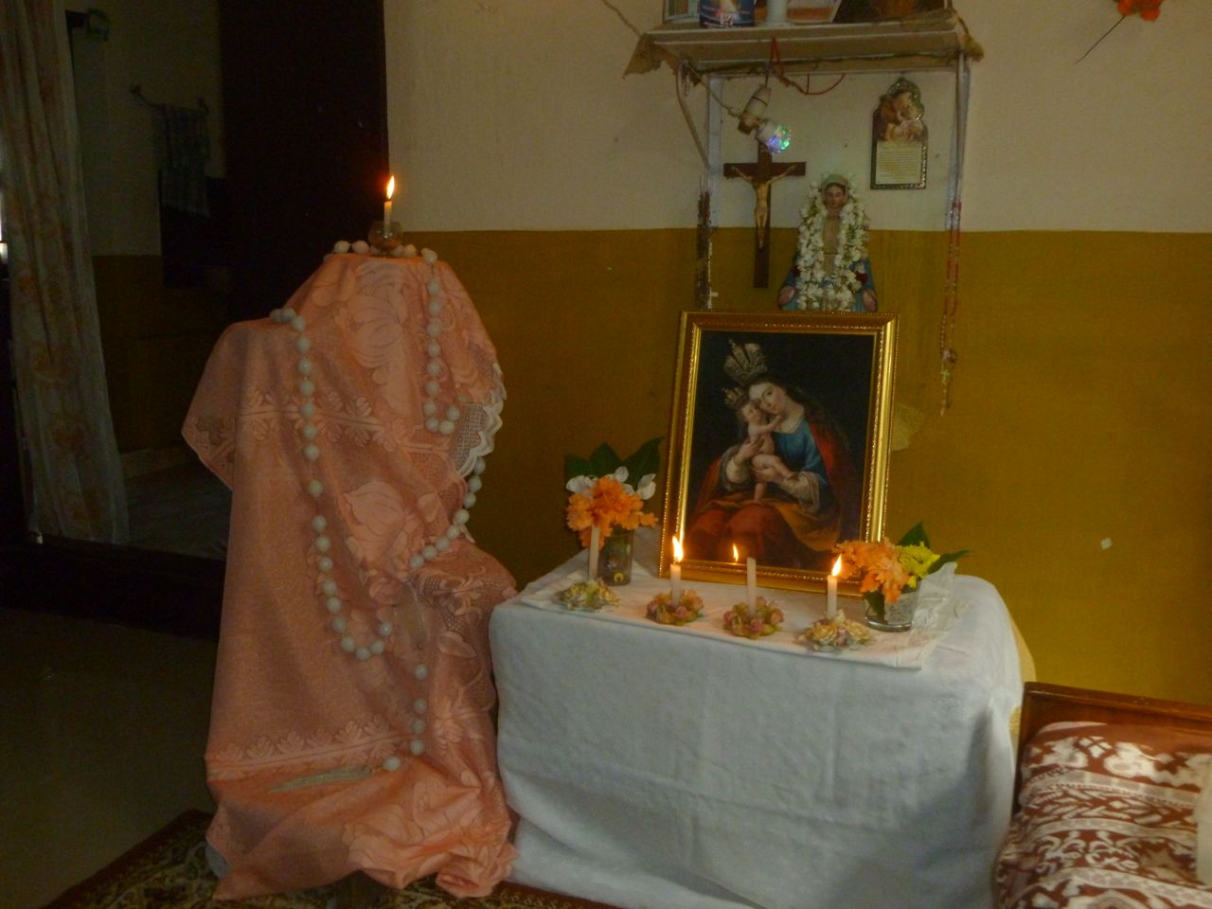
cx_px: 606
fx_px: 1050
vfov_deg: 46.8
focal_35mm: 30
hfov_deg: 60.0
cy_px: 454
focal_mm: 5.4
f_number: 3.4
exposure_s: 1/60
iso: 320
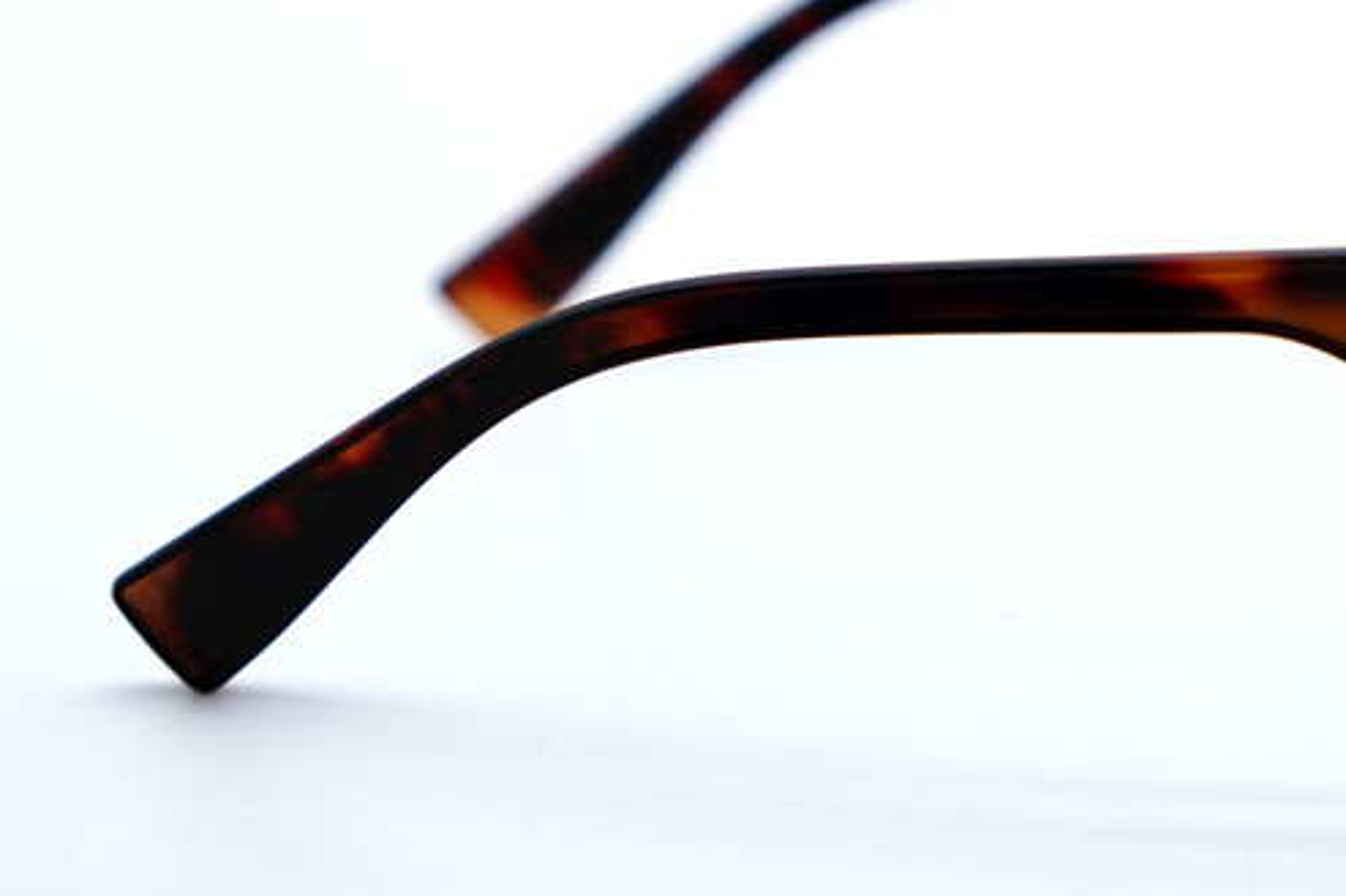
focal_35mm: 168
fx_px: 6279
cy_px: 248
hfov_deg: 12.1
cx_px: 1294
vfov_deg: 8.2
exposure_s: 1/150
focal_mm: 55
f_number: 5.6
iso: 160
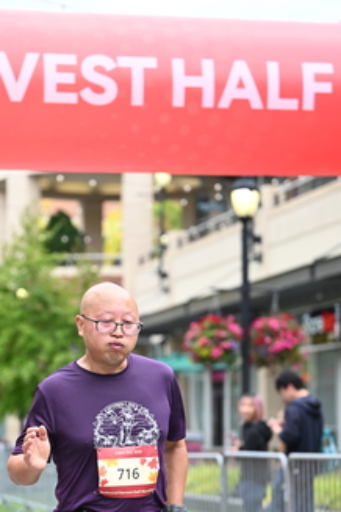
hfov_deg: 10.7
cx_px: 121
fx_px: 1819
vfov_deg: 16.0
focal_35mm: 128
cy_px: 352
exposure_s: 1/1600
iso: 640
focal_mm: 76
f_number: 2.8
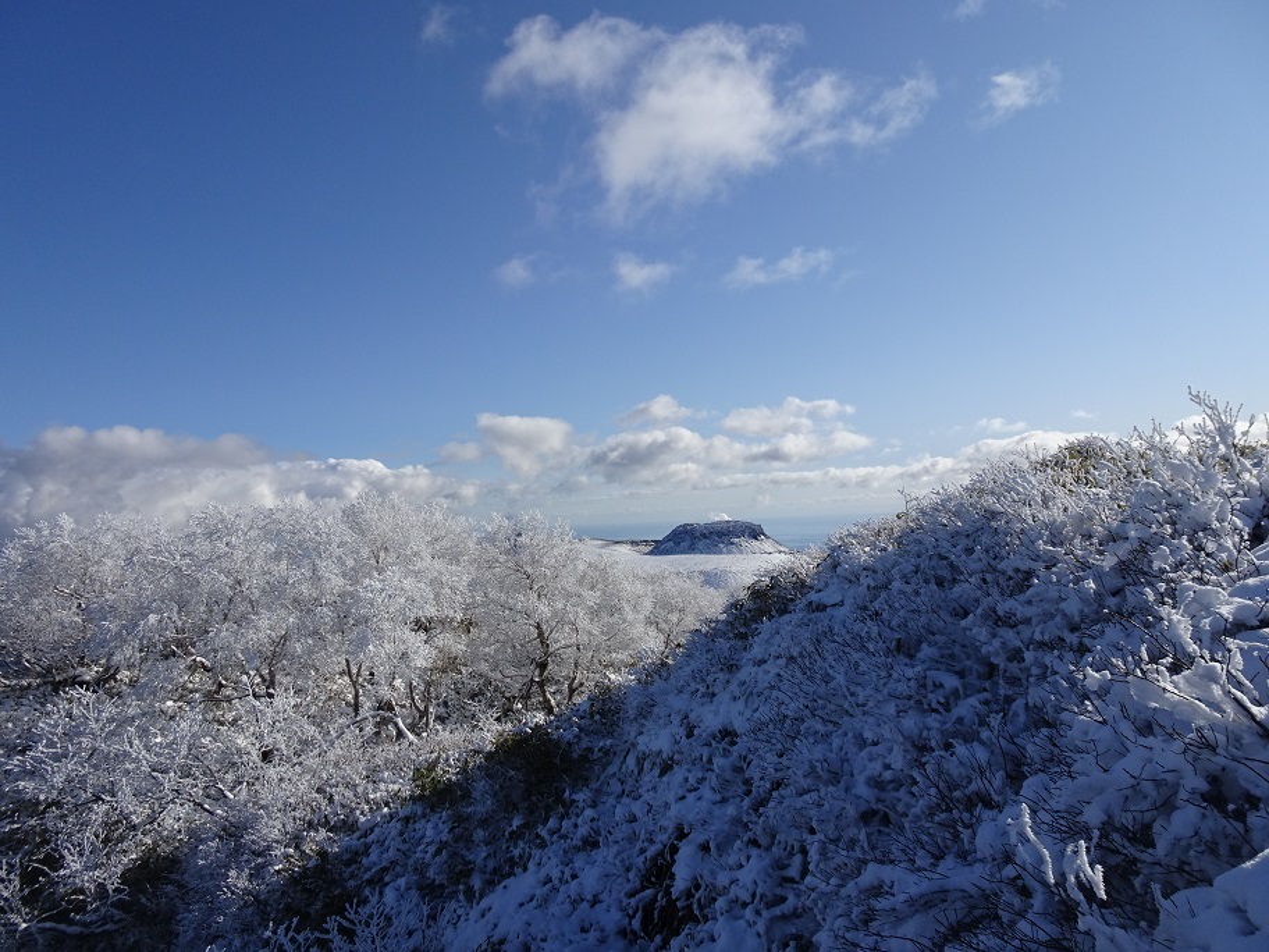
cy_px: 476
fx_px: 880
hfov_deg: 71.6
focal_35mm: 24
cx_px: 634
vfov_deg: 56.8
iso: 80
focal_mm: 4.1
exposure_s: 1/2000
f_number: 3.5
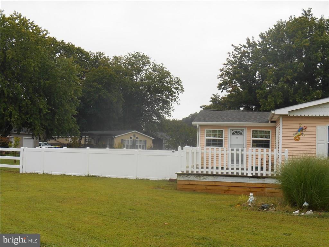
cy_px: 124
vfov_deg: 27.5
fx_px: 504
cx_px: 164
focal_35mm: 53
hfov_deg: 36.2
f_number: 4.2
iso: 80
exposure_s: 1/160
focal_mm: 9.5
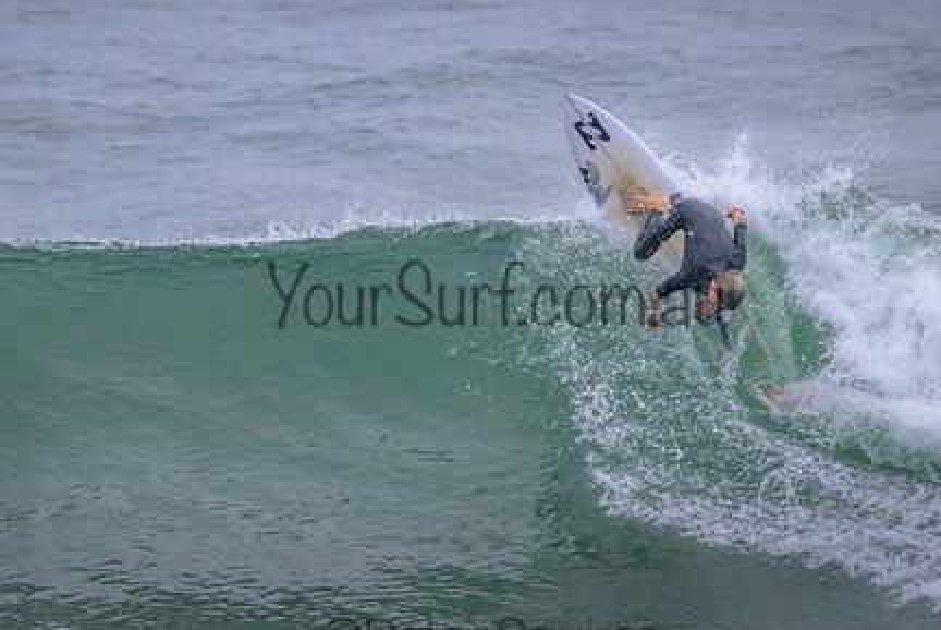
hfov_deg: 1.9
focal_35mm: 1073
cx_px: 492
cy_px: 276
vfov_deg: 1.3
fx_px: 28075
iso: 3600
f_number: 11
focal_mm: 800
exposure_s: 1/2000
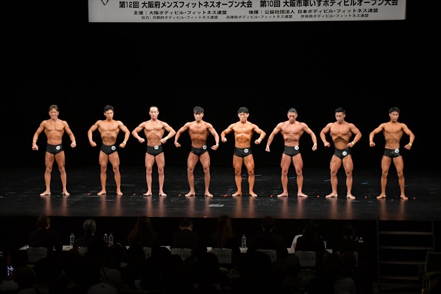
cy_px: 147
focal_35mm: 93
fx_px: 1139
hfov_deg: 21.9
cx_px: 220
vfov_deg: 14.7
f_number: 5.6
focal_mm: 62
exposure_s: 1/400
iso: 3200
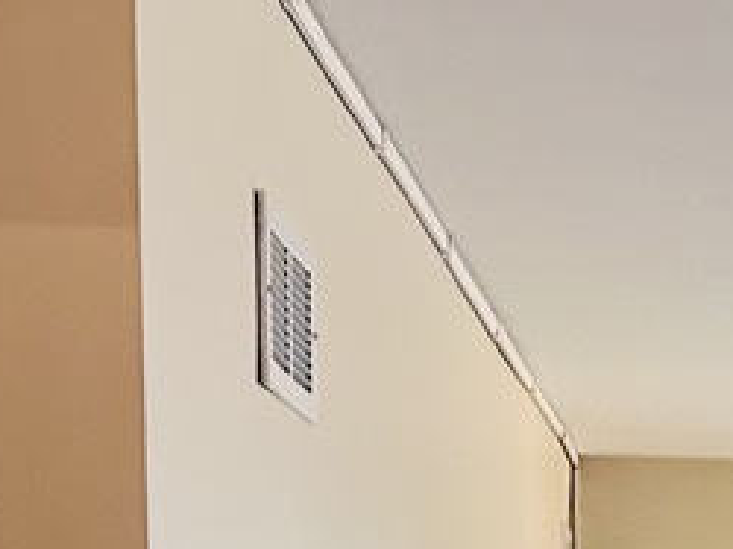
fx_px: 3173
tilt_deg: -8.1
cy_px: 1327
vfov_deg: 8.9
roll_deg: -1.4
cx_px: 941
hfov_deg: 12.8
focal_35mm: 150
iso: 250
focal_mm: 5.7
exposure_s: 1/60
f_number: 1.5
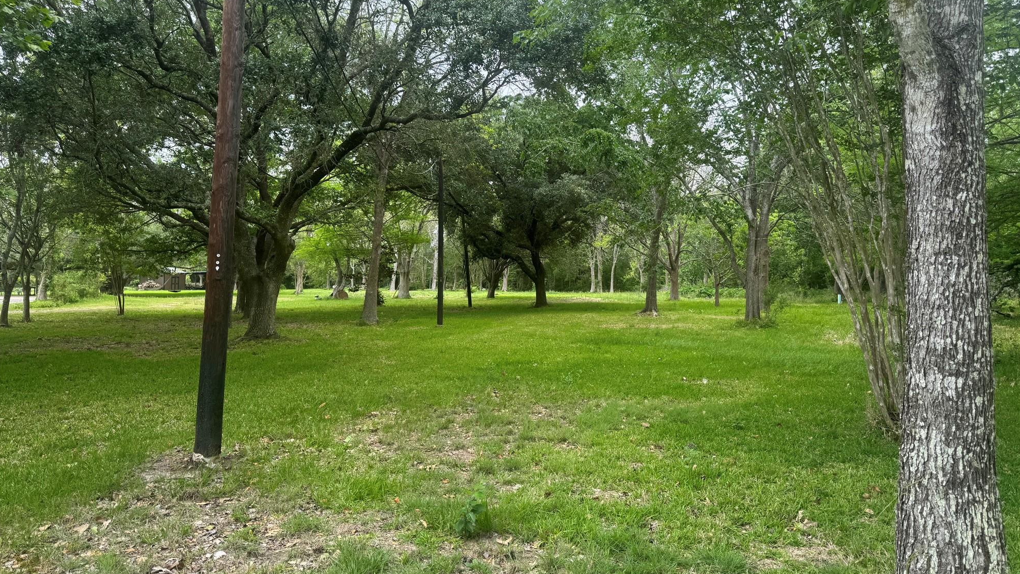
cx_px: 524
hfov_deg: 69.8
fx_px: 730
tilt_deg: +4.2
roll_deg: -0.5
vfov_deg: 42.7
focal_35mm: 27
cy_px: 224
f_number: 1.78
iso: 80
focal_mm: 6.76
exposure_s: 1/730
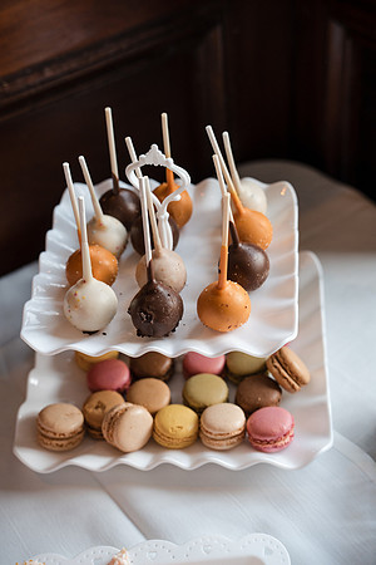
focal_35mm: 58
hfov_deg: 23.4
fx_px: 909
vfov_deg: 34.5
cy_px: 282
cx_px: 188
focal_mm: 58
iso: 800
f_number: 4
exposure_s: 1/250
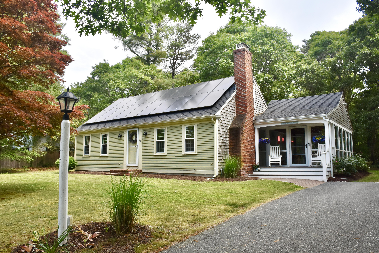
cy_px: 126
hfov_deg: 67.4
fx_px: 284
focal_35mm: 27
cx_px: 190
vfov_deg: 47.9
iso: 450
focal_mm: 18
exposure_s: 1/500
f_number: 8
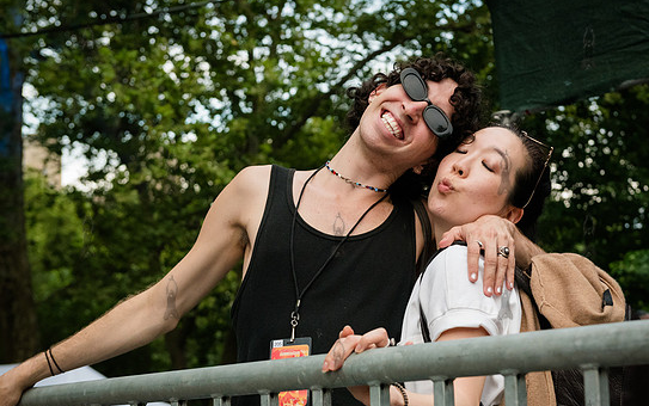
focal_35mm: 67
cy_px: 226
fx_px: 1186
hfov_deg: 30.6
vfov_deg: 19.4
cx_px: 378
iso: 4000
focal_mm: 55
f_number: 4.5
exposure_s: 1/500
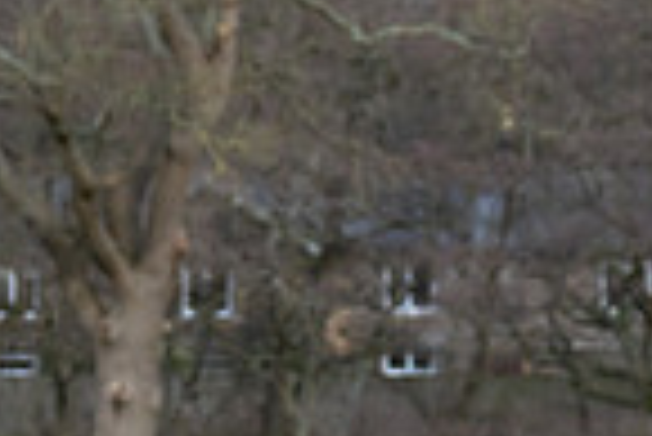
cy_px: 665
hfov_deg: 4.1
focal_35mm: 499
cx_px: -138
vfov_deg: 2.8
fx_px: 9046
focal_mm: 70
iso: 1000
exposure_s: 1/1000
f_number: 3.5
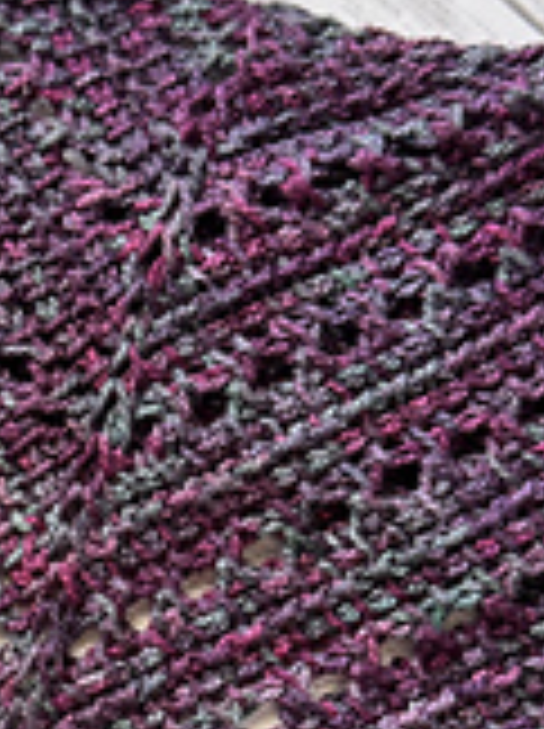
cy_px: 608
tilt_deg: -82.0
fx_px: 1555
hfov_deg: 19.7
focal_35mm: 74
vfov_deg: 25.8
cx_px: 139
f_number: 1.78
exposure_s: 1/70
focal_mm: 6.76
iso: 200
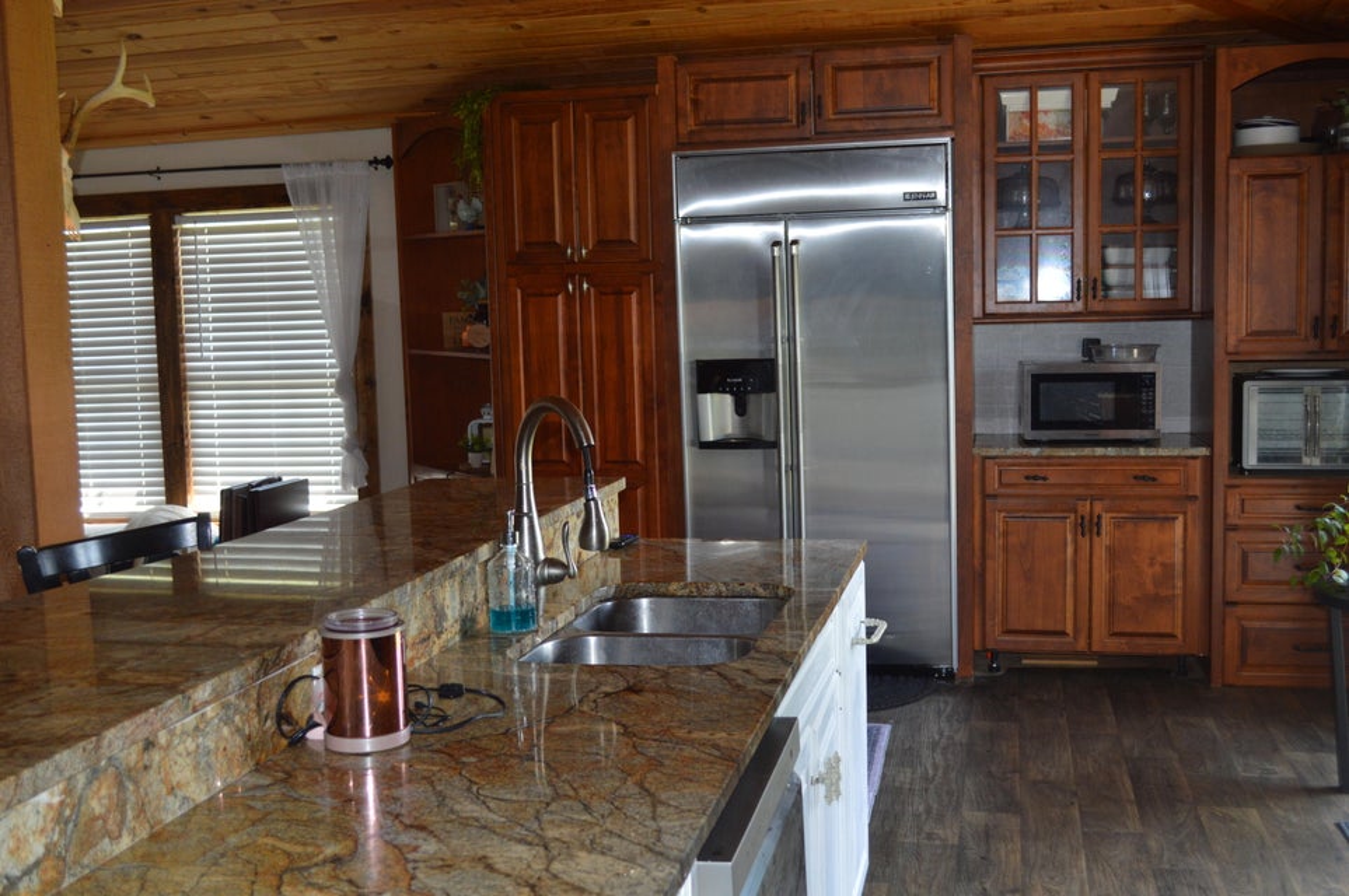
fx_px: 1460
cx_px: 674
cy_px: 448
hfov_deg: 49.6
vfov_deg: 34.1
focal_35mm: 39
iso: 400
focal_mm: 26
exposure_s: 1/80
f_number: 4.2
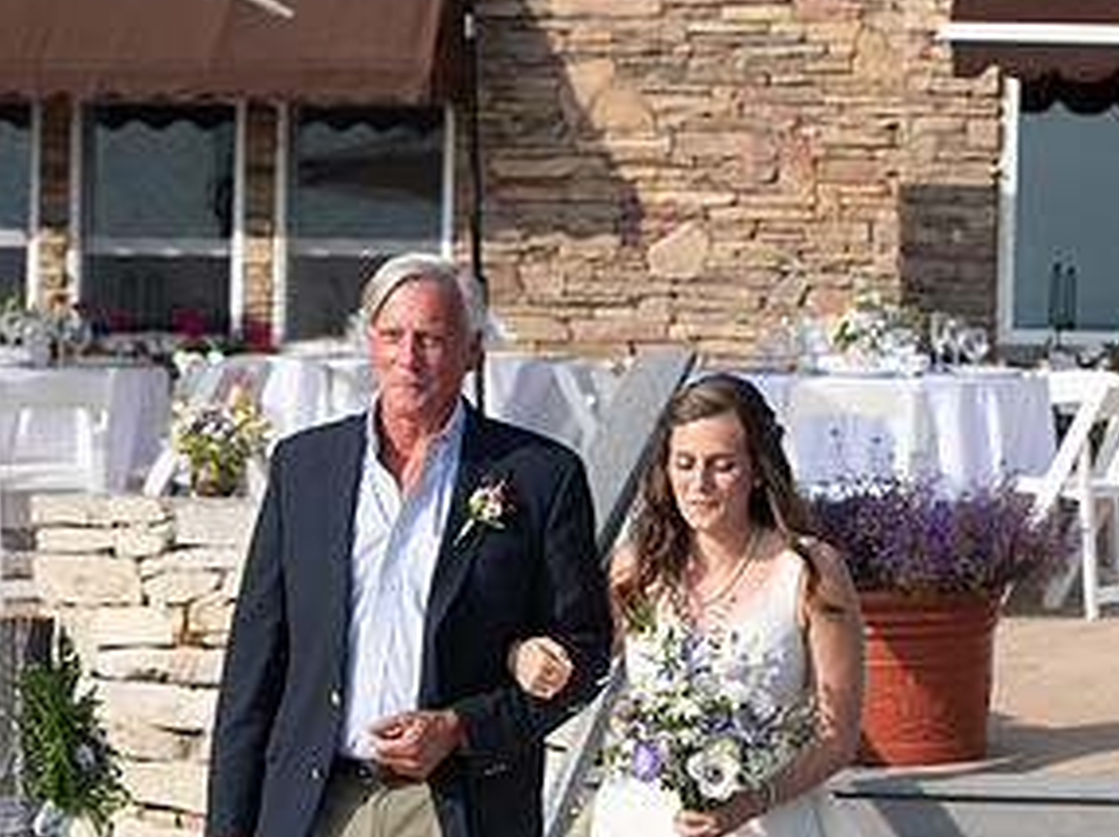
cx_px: 571
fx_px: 5136
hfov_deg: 12.4
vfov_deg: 9.3
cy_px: 751
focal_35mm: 159
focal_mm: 70
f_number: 4
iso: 200
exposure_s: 1/1600
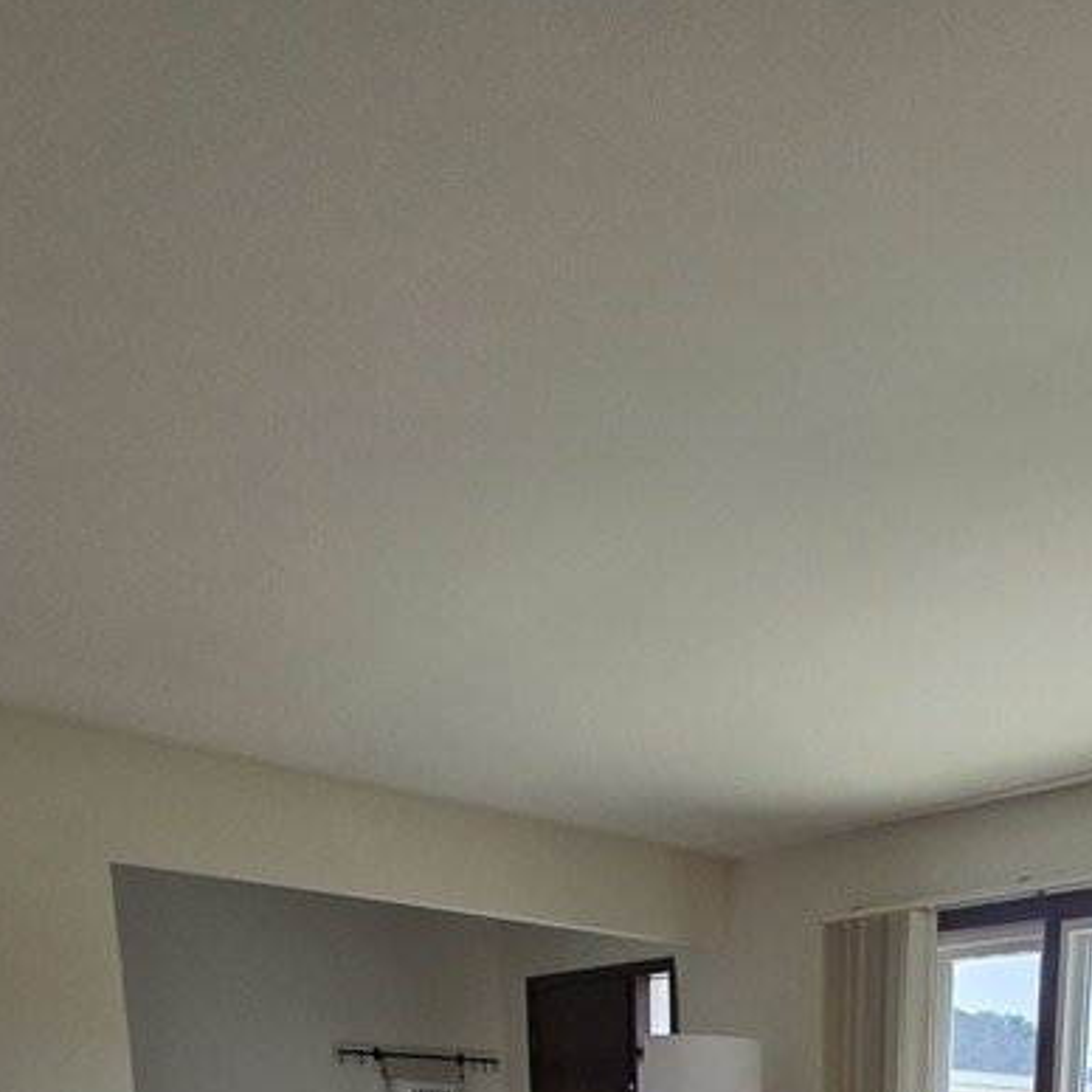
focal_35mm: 32
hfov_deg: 47.3
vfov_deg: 35.3
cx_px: 929
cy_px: 1416
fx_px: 1142
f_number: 2.2
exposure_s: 1/351
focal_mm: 2.2
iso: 50
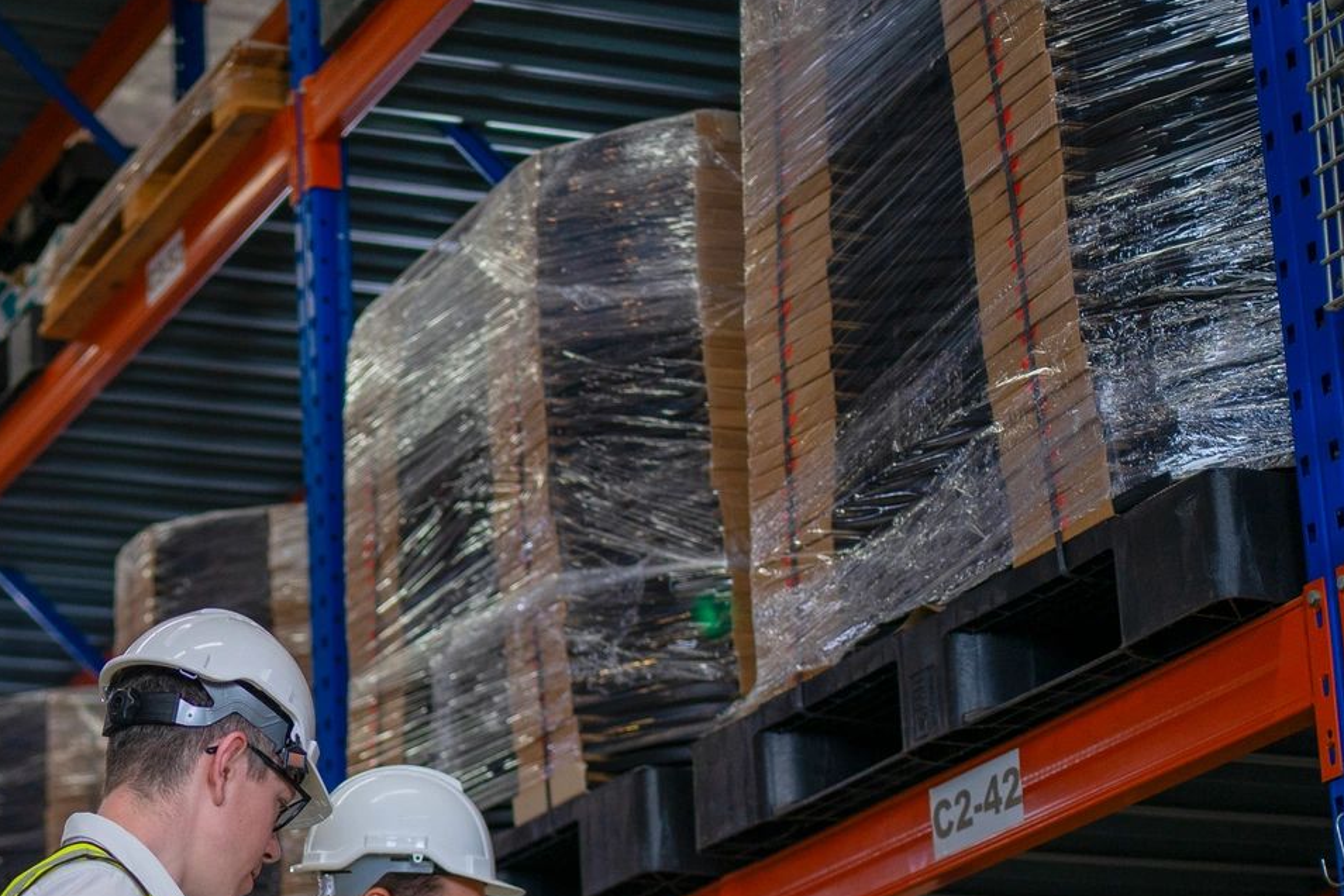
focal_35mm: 100
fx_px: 3733
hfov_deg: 20.1
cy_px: 831
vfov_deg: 13.5
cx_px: 201
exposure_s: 1/250
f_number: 1.8
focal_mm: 45
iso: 250
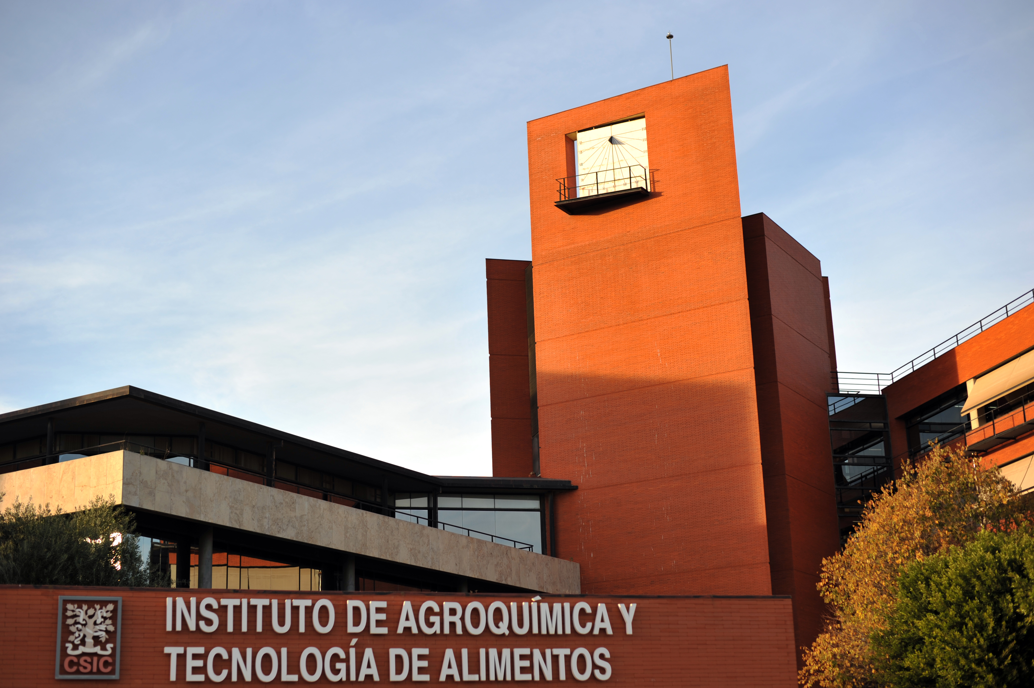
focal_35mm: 50
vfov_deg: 27.0
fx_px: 1435
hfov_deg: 39.6
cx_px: 517
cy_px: 344
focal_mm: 50
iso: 100
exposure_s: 1/1000
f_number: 2.8
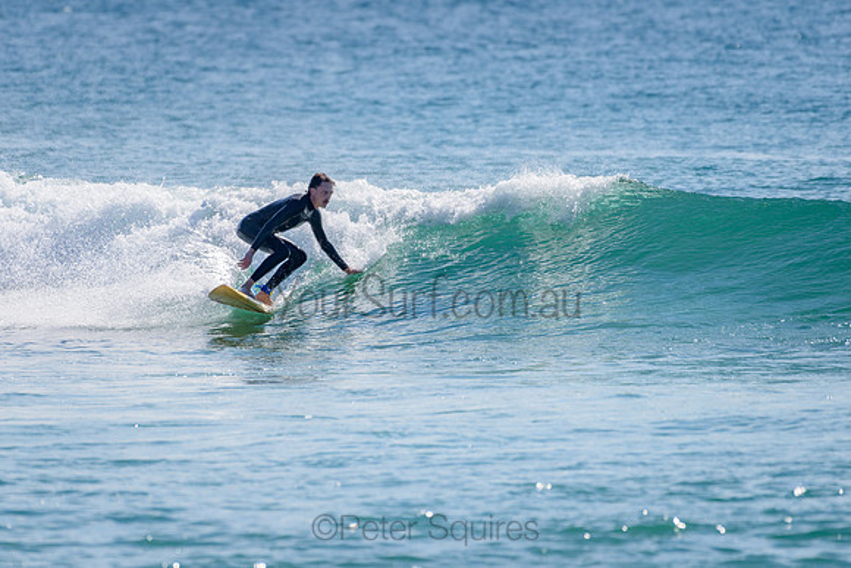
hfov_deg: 3.4
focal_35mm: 613
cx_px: 343
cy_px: 220
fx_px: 14492
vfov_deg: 2.2
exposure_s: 1/2000
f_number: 5.6
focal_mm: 500
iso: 140
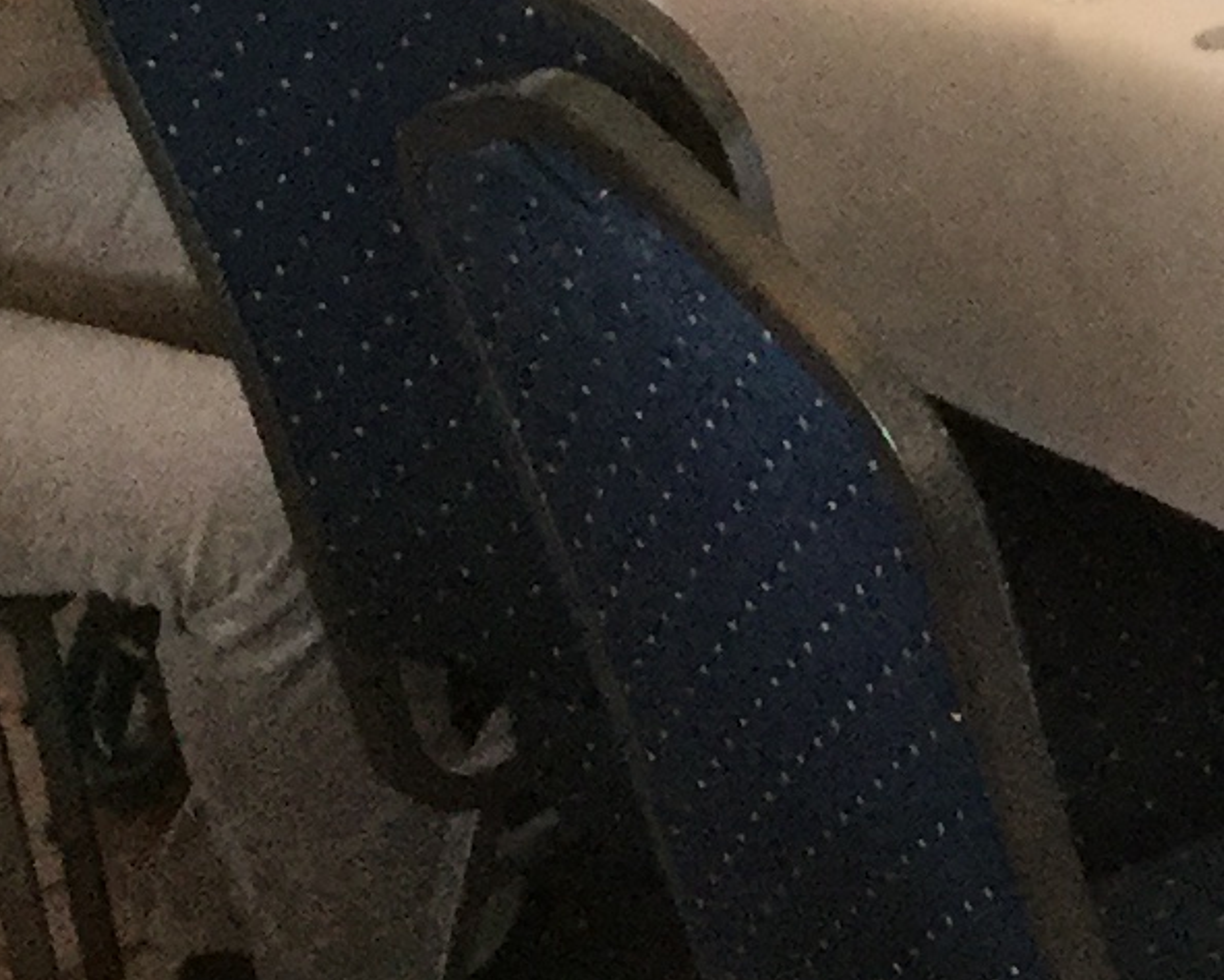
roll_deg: +0.1
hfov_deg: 11.2
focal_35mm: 167
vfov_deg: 8.9
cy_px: -779
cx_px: 1721
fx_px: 6051
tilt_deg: -11.8
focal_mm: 3.3
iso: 40
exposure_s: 1/30
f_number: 2.4
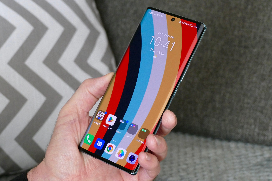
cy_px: 90
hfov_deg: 20.0
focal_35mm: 102
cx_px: 136
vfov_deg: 13.4
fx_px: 771
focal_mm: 37.13
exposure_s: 1/60
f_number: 5
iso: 1600
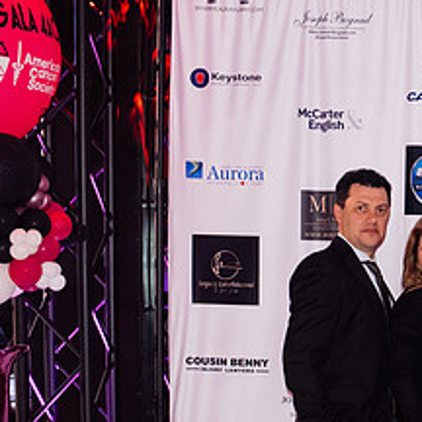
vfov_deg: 21.4
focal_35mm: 80
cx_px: 547
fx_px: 1103
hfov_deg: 19.9
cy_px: 335
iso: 3200
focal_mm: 35
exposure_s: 1/200
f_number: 3.2
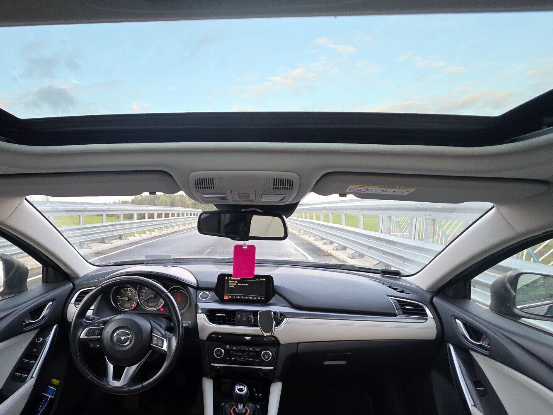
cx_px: 219
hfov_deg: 83.5
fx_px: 304
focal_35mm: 19
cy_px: 266
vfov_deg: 67.3
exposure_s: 1/200
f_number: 1.9
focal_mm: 2.2
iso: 400
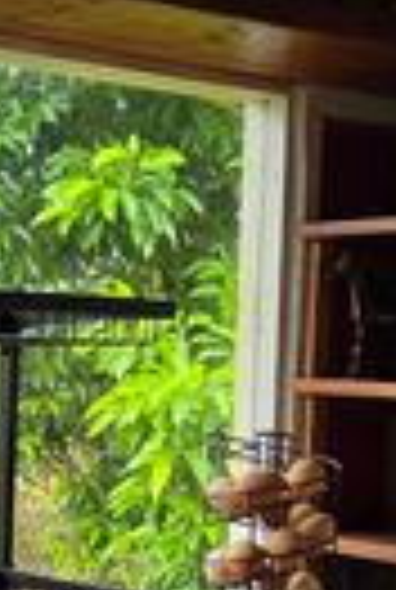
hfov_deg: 14.7
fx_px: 1494
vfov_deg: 22.2
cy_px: 403
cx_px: -45
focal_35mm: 91
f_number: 1.8
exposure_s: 1/1176
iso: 80
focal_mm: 5.4
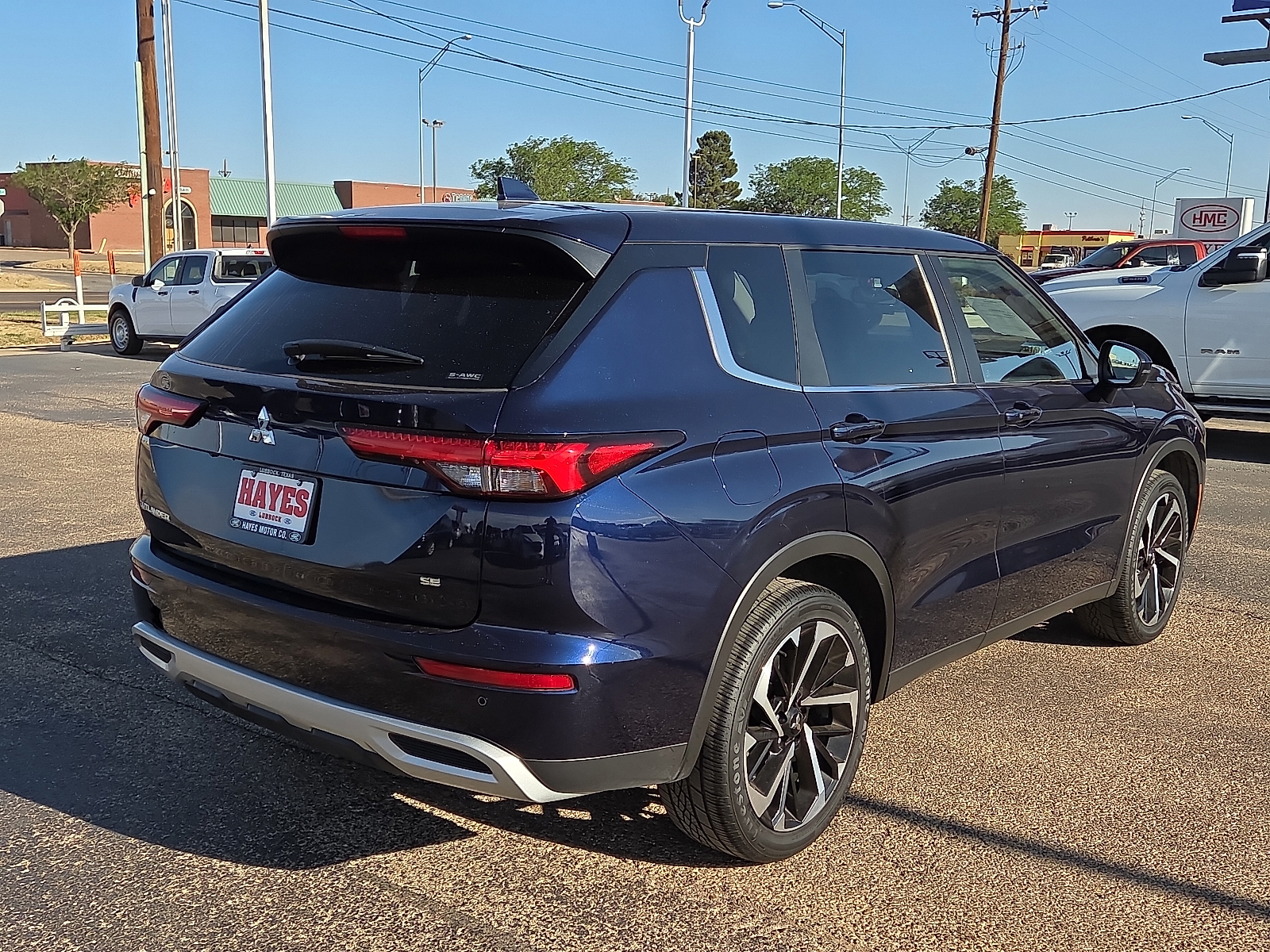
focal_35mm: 35
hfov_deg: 52.6
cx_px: 635
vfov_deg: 40.7
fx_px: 1284
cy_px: 476
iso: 25
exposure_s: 1/1111
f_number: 1.8
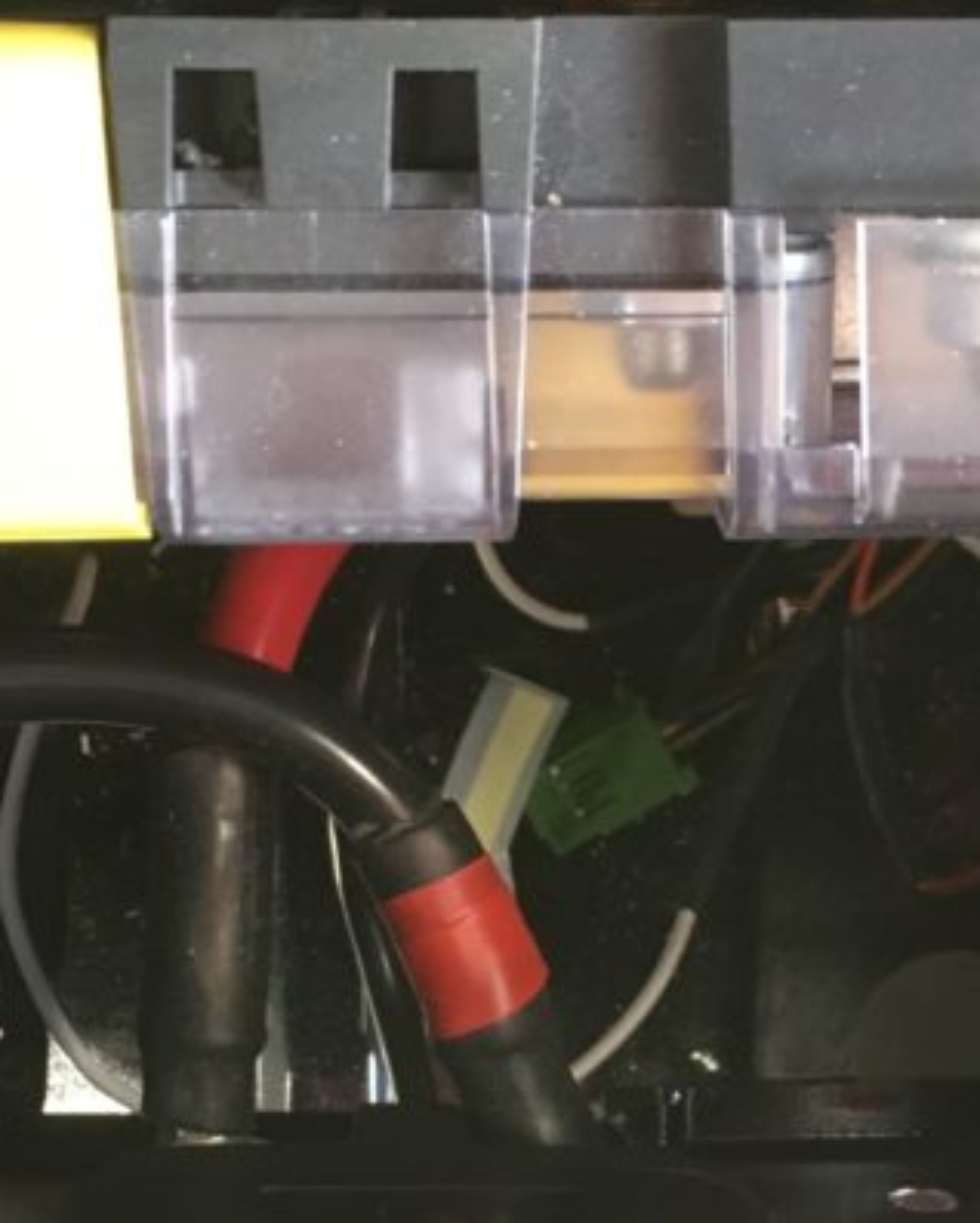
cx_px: 564
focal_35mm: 73
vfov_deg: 26.0
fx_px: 2645
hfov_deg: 21.0
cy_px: 770
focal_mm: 4.15
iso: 100
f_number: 2.2
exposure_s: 1/30
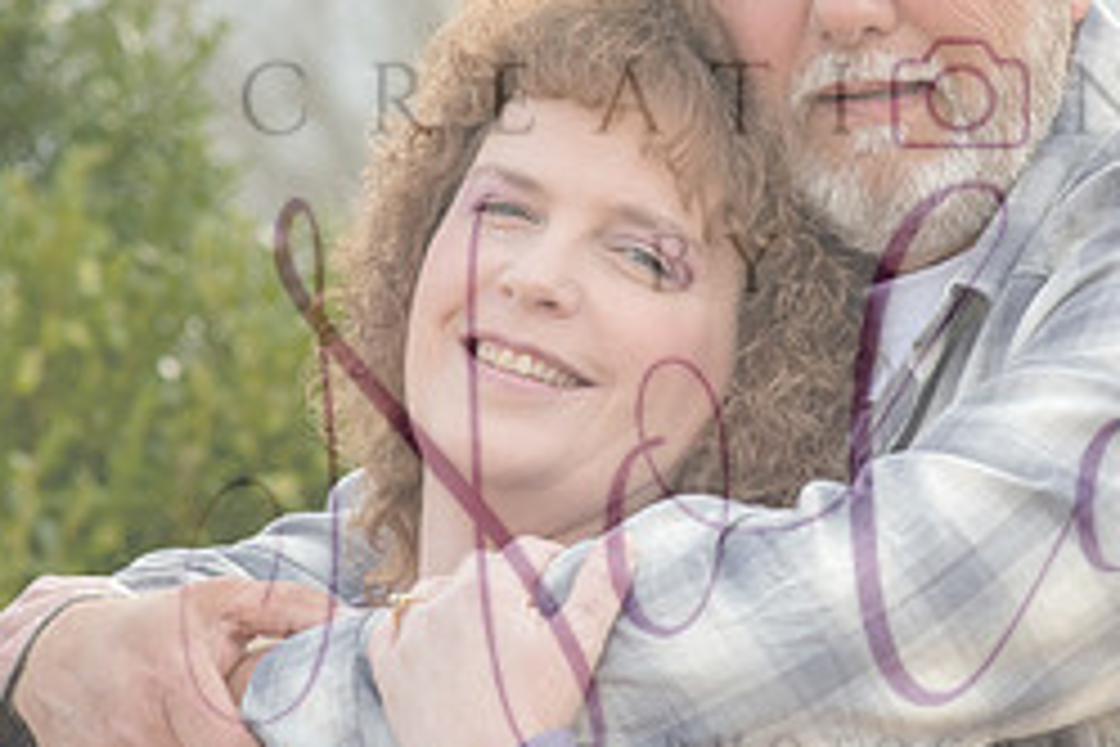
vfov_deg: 4.1
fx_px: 10515
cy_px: 353
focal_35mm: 338
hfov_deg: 6.1
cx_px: 769
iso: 400
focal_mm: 145
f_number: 7.1
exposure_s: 1/500
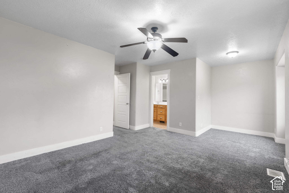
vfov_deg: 73.8
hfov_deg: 96.7
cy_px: 96
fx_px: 128
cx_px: 144
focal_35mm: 16
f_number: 9
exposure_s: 1.3
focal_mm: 16
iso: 100
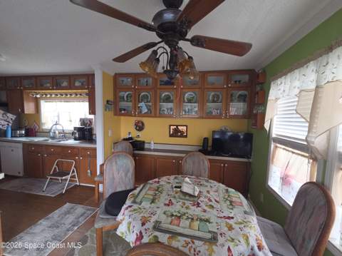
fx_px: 128
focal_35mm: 13
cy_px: 128
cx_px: 171
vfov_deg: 89.8
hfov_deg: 106.2
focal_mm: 2.2
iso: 100
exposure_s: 1/60
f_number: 2.2
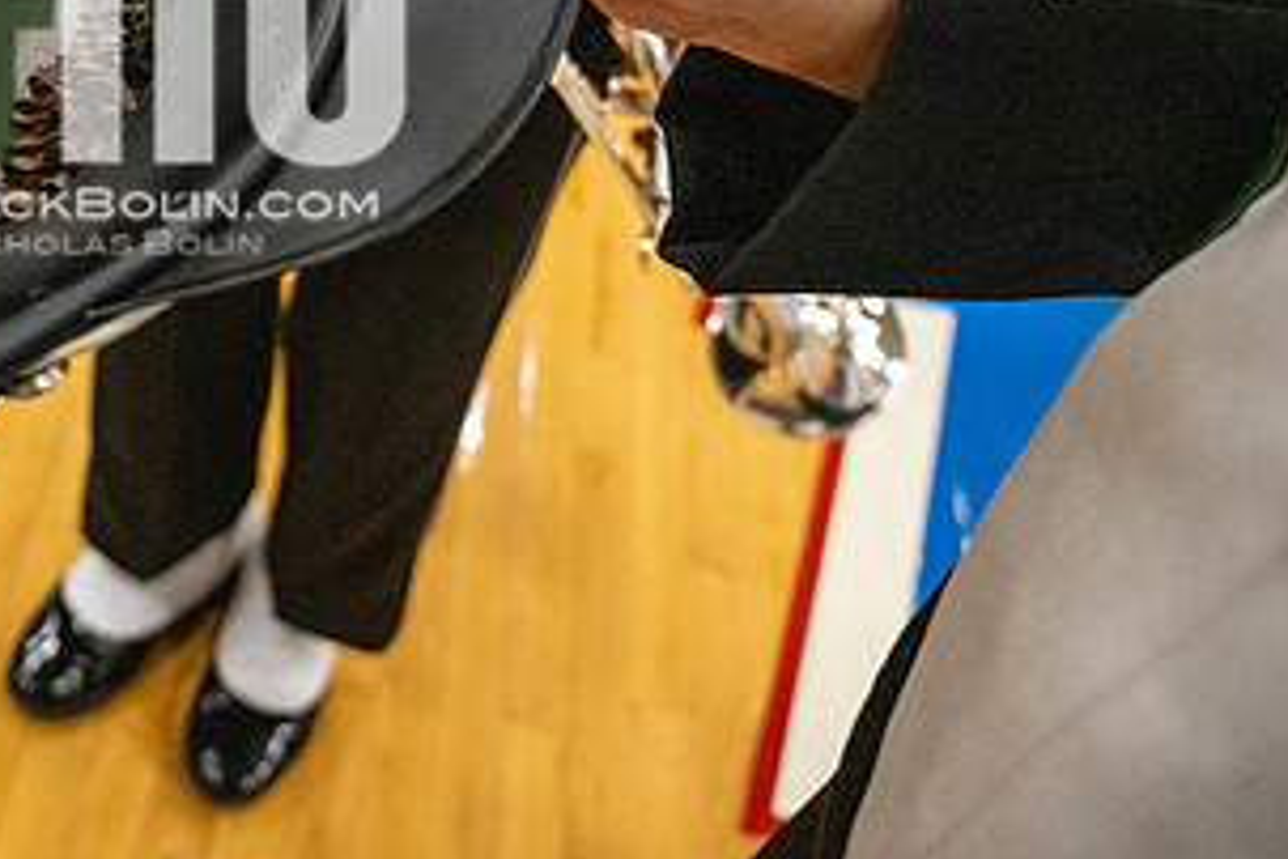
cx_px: 85
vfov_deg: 27.9
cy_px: 53
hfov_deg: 39.1
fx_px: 1646
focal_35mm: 46
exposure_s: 1/800
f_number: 4
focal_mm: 24
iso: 8000
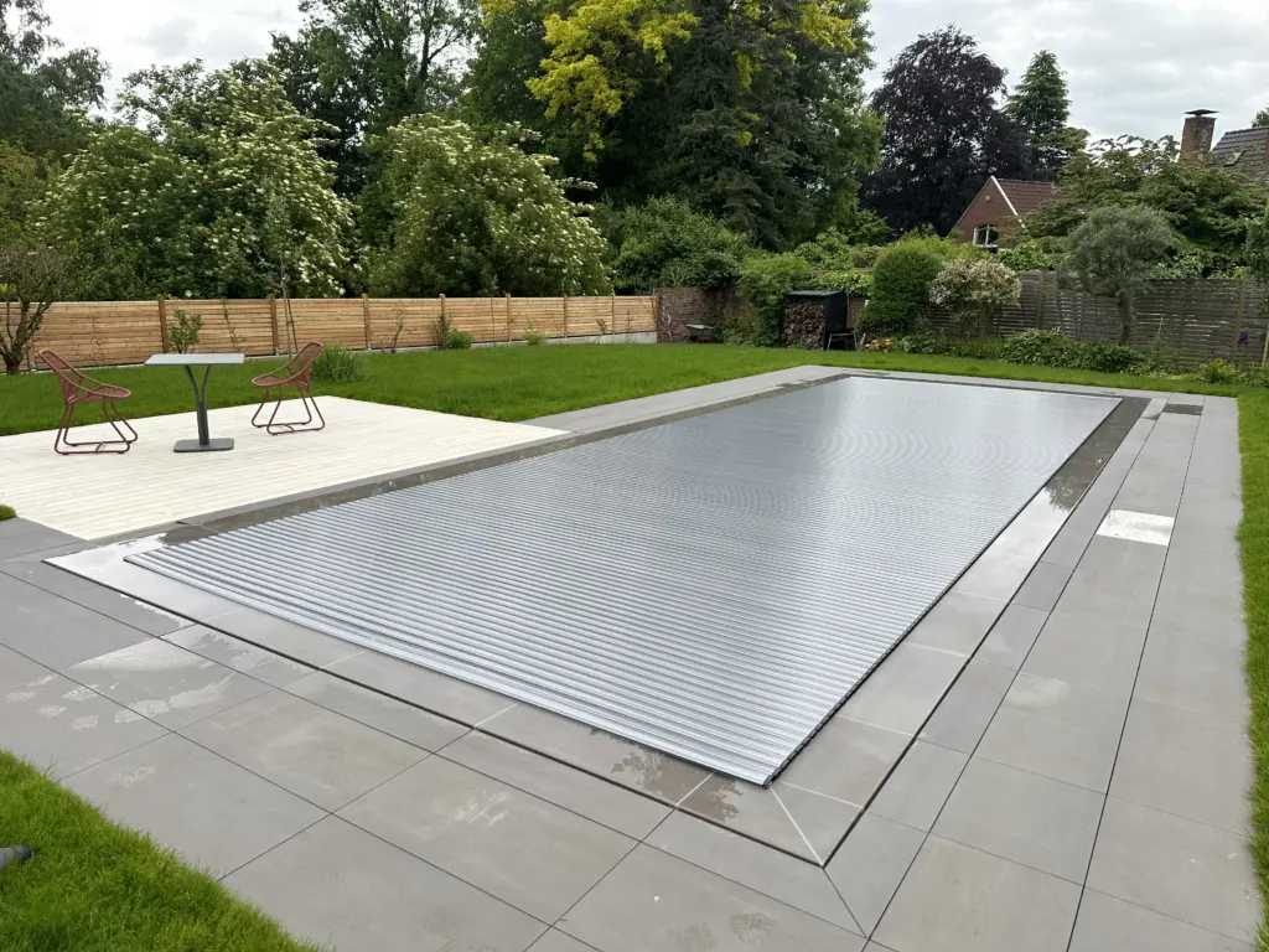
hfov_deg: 71.6
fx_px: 880
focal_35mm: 24
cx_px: 634
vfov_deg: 56.8
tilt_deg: -12.3
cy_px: 476
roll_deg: -0.5
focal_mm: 6.86
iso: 80
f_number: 1.78
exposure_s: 1/822
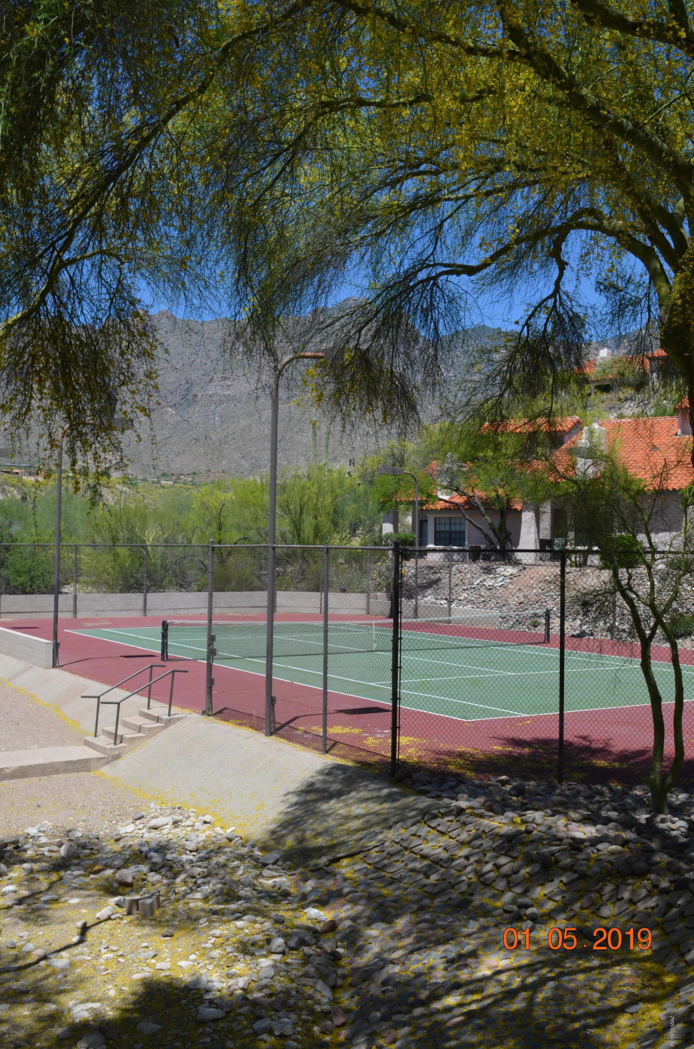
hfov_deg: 34.1
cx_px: 347
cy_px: 524
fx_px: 1133
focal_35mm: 39
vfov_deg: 49.6
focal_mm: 26
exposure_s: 1/250
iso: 110
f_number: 8
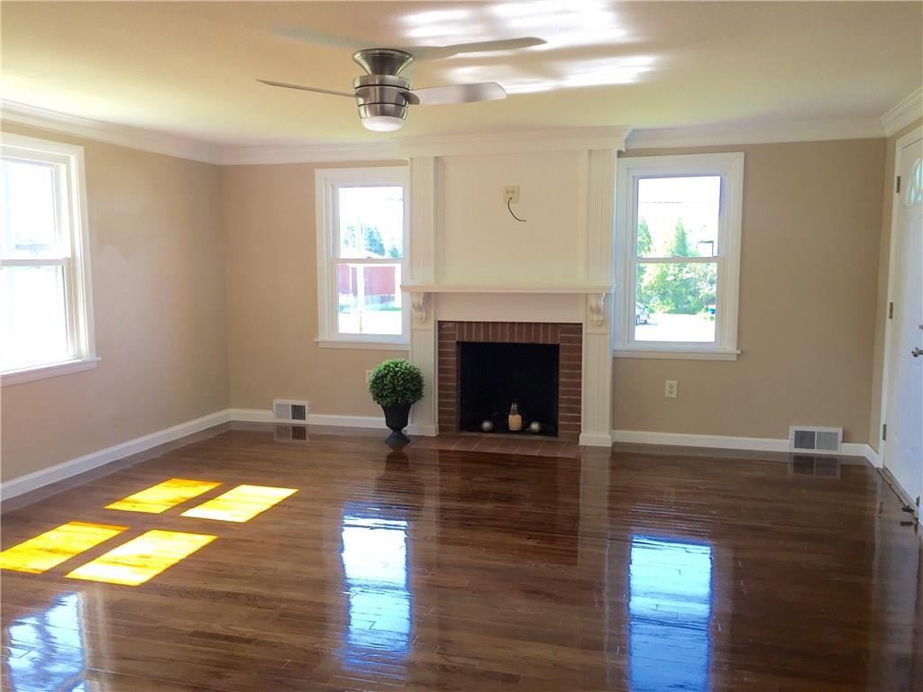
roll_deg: +1.0
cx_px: 462
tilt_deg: -6.2
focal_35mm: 29
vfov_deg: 48.2
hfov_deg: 61.7
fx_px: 773
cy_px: 346
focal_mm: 4.15
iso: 32
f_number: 2.2
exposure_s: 1/60
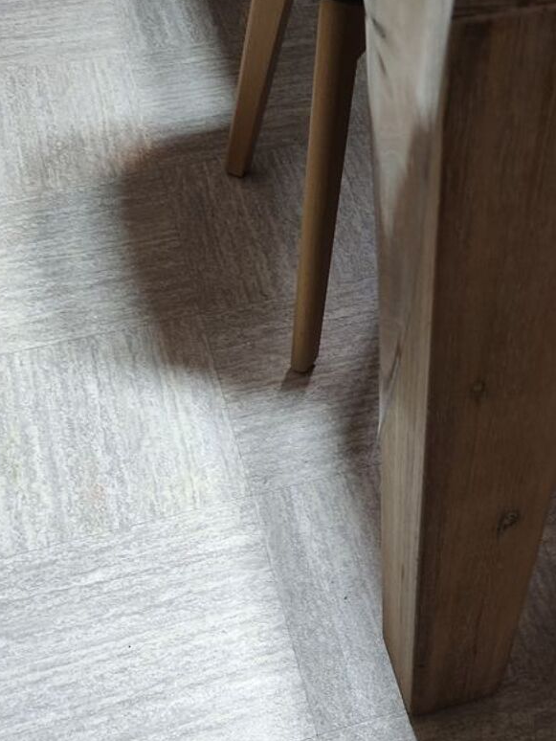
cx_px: 424
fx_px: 920
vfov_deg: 43.1
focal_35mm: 43
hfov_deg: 32.9
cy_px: 508
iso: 1341
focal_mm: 5.43
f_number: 1.89
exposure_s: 1/33
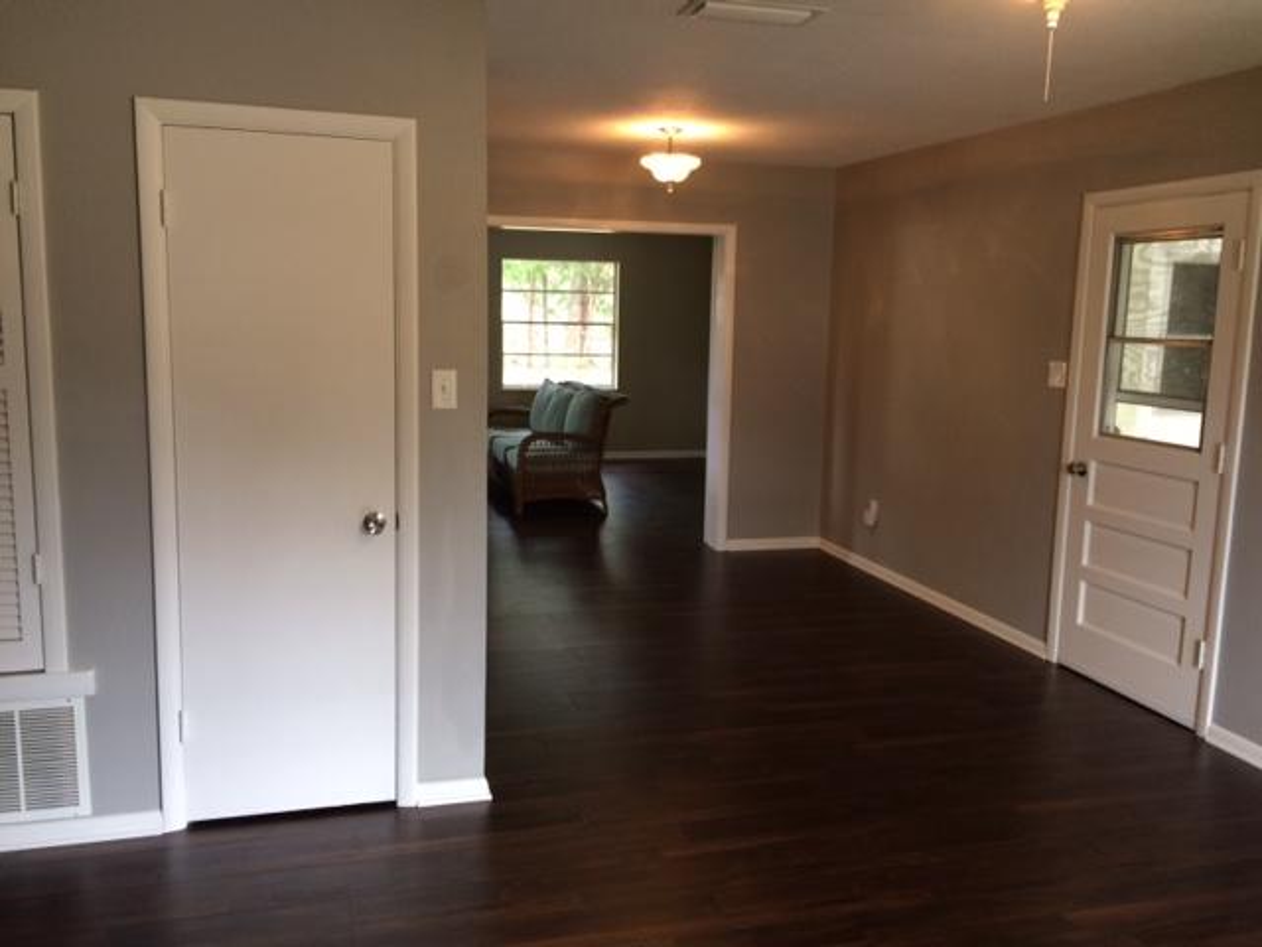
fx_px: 1057
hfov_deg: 61.7
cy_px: 474
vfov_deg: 48.2
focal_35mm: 29
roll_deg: +0.2
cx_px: 631
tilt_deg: -7.3
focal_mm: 4.15
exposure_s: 1/30
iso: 80
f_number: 2.2
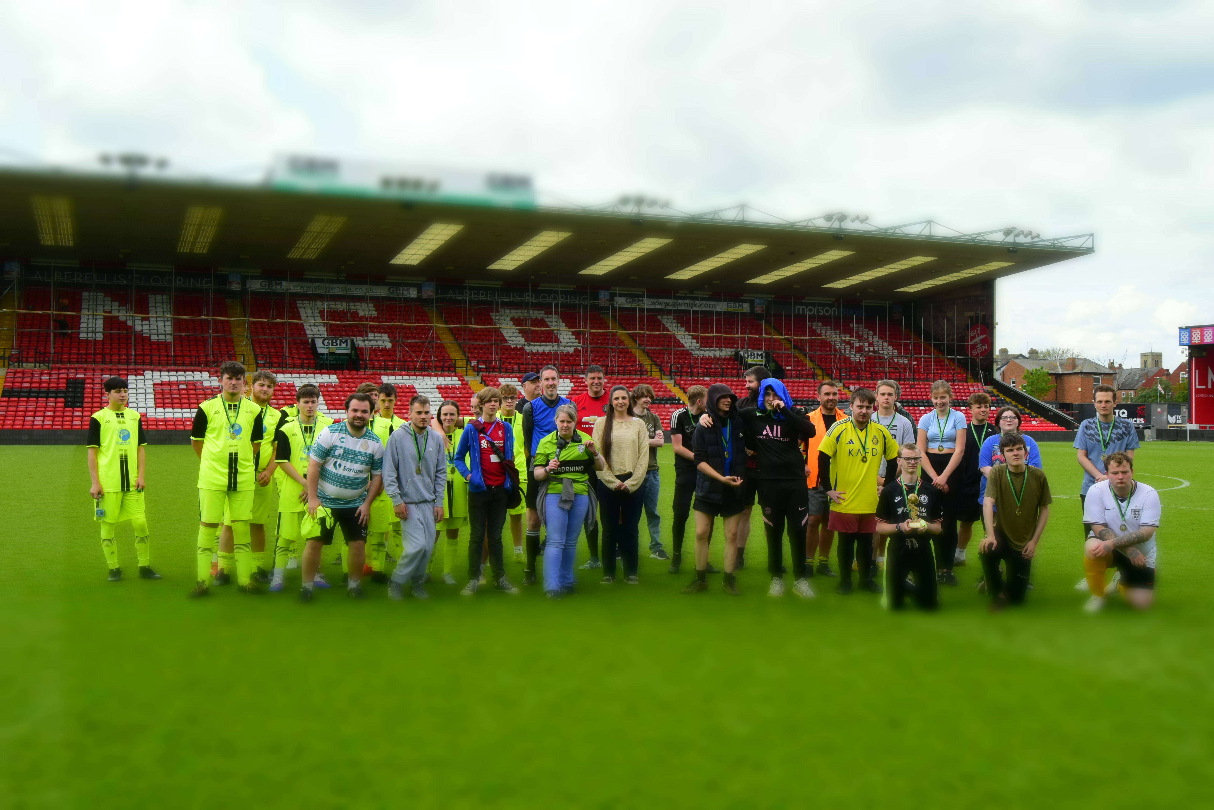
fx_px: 1214
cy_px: 405
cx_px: 607
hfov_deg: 53.1
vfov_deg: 36.9
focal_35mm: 36
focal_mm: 24
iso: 400
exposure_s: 1/250
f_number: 10
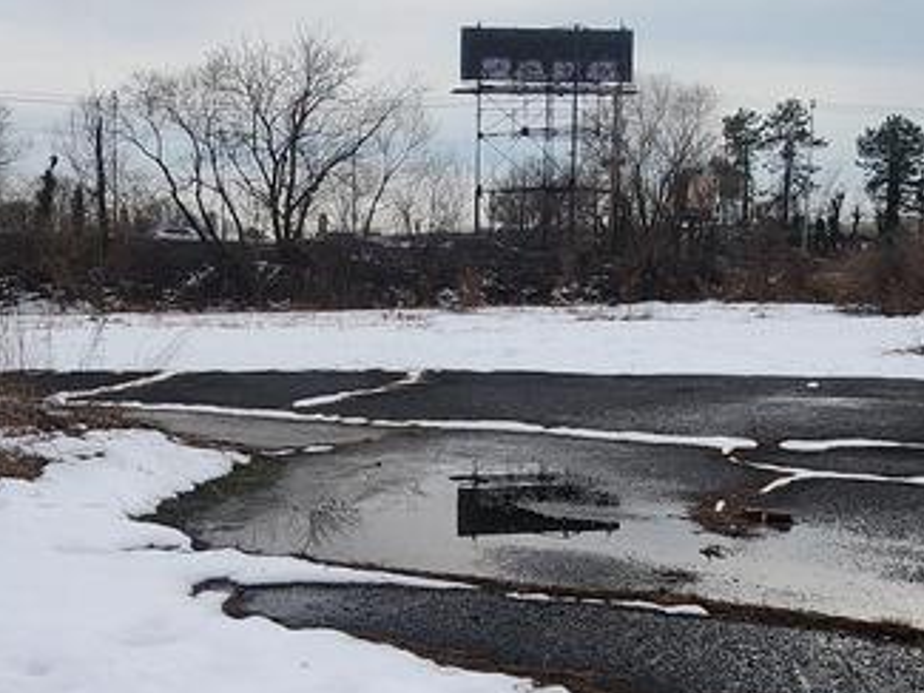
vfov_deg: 34.9
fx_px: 1095
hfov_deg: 45.3
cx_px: 335
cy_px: 449
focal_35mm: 41
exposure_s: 1/2621
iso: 50
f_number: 2.2
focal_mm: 2.2
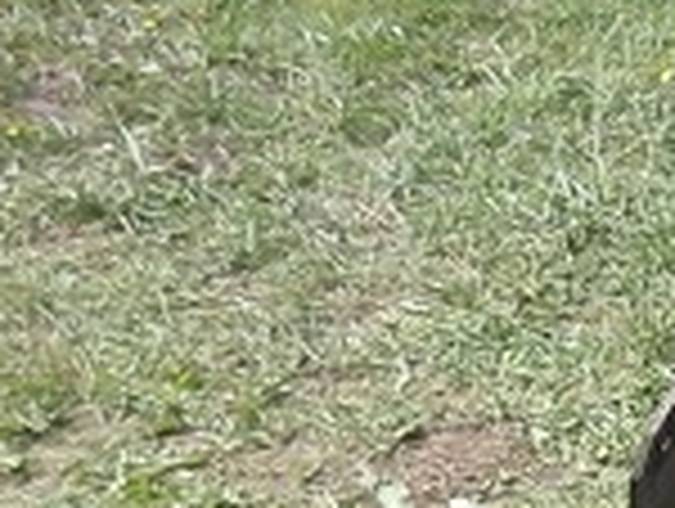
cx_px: 922
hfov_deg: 14.6
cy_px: 710
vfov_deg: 11.2
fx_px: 2500
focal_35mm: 128
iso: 100
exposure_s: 1/250
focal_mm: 4.2
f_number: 3
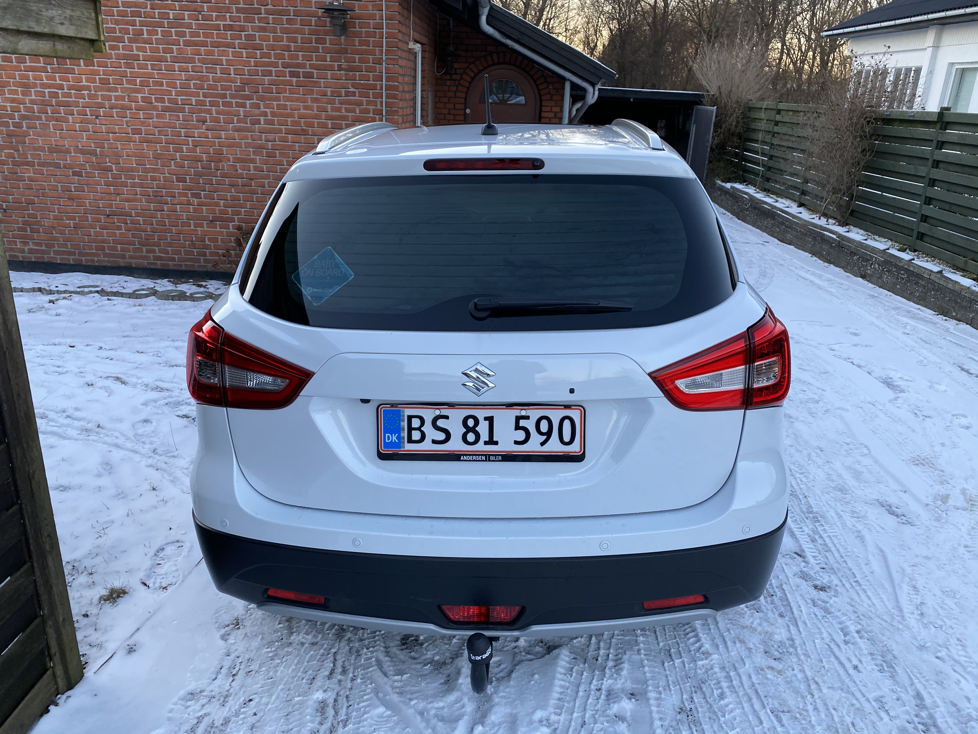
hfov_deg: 67.3
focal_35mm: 26
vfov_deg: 53.1
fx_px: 735
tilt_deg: -19.7
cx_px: 489
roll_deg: -3.0
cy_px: 367
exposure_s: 1/121
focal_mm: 4.25
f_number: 1.8
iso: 80
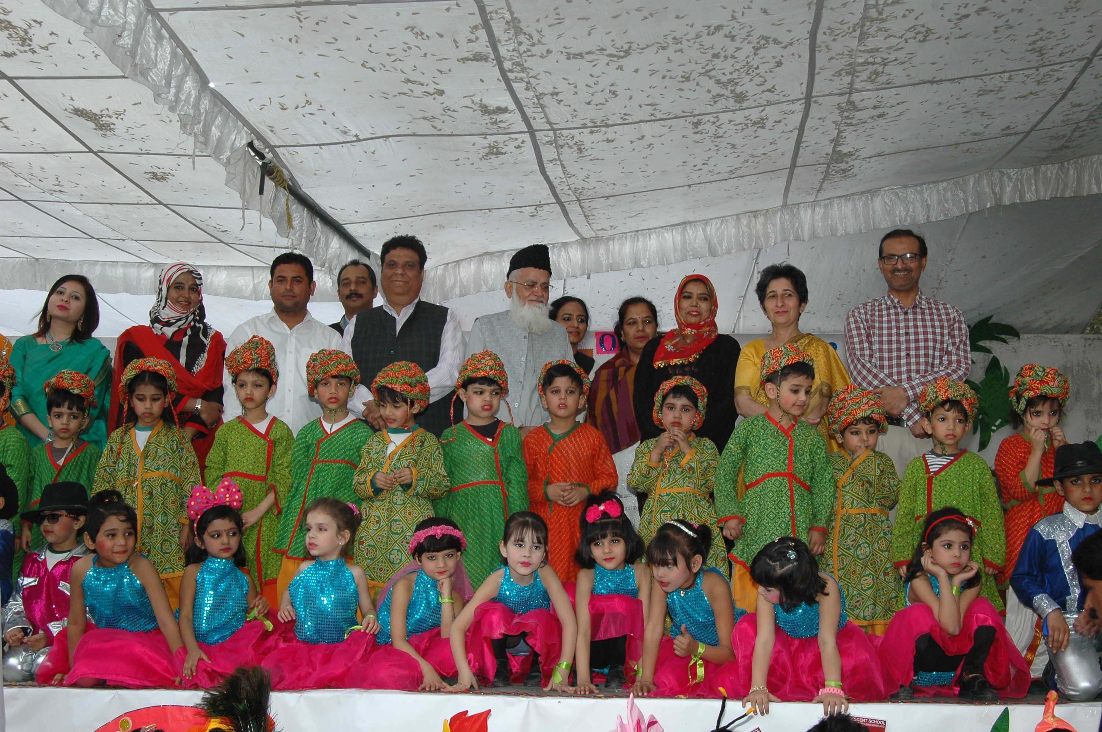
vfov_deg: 28.9
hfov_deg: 42.4
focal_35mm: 46
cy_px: 366
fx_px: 1422
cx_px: 551
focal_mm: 31
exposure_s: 1/125
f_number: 10
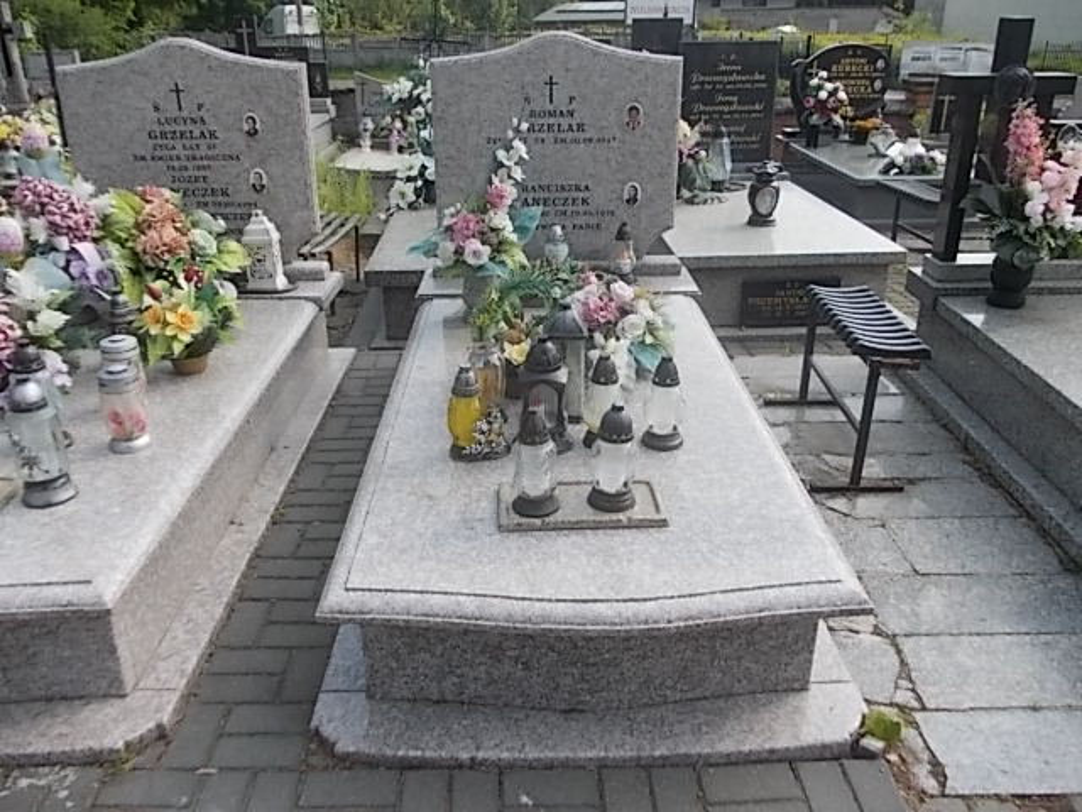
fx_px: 875
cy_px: 406
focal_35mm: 28
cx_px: 541
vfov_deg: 49.7
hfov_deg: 63.4
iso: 80
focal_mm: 4
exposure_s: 1/160
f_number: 5.4
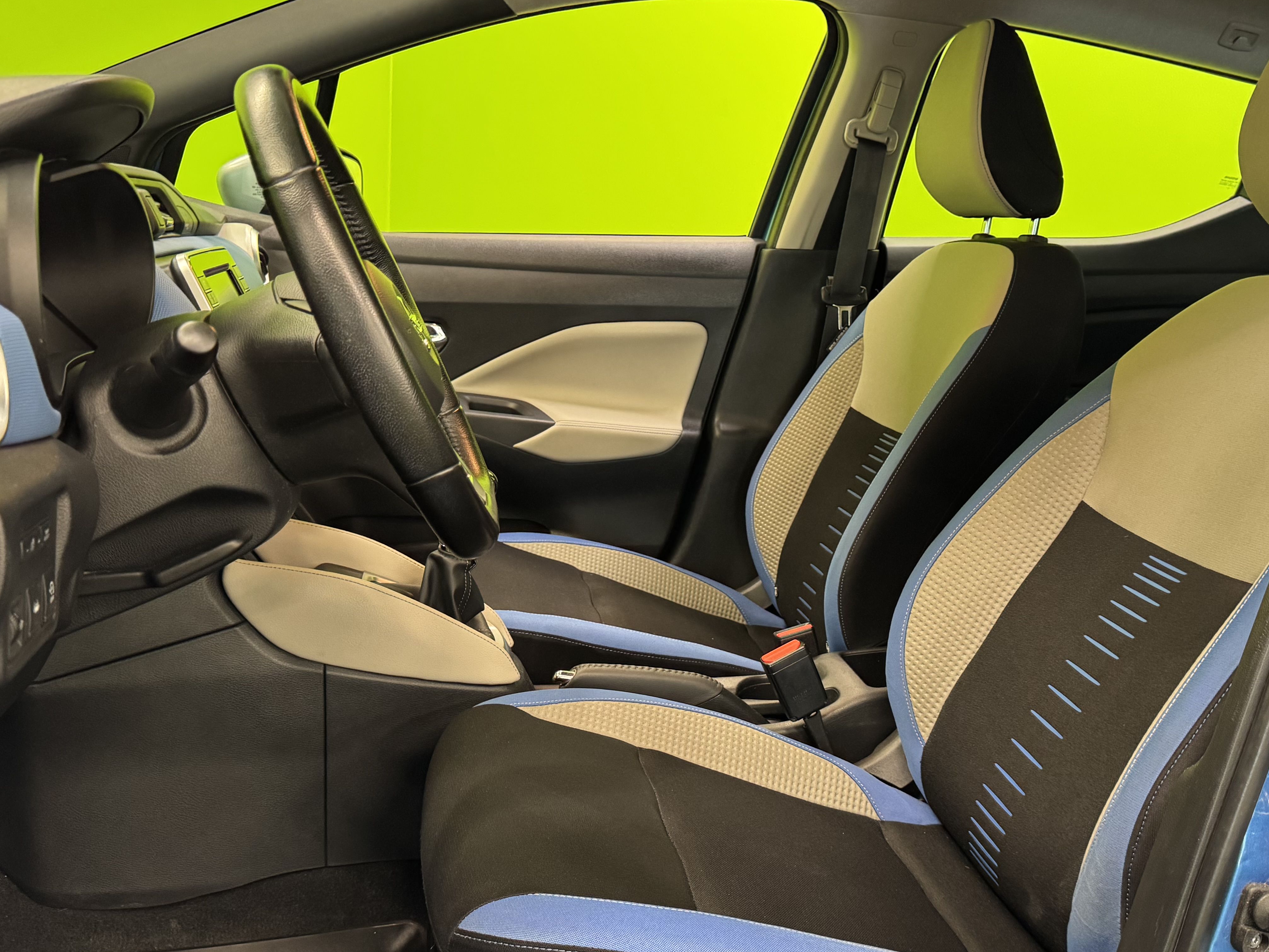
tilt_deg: -12.9
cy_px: 534
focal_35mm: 34
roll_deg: -4.6
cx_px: 748
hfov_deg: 53.7
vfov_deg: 41.7
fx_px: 1246
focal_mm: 6.76
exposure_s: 1/50
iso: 400
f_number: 1.78
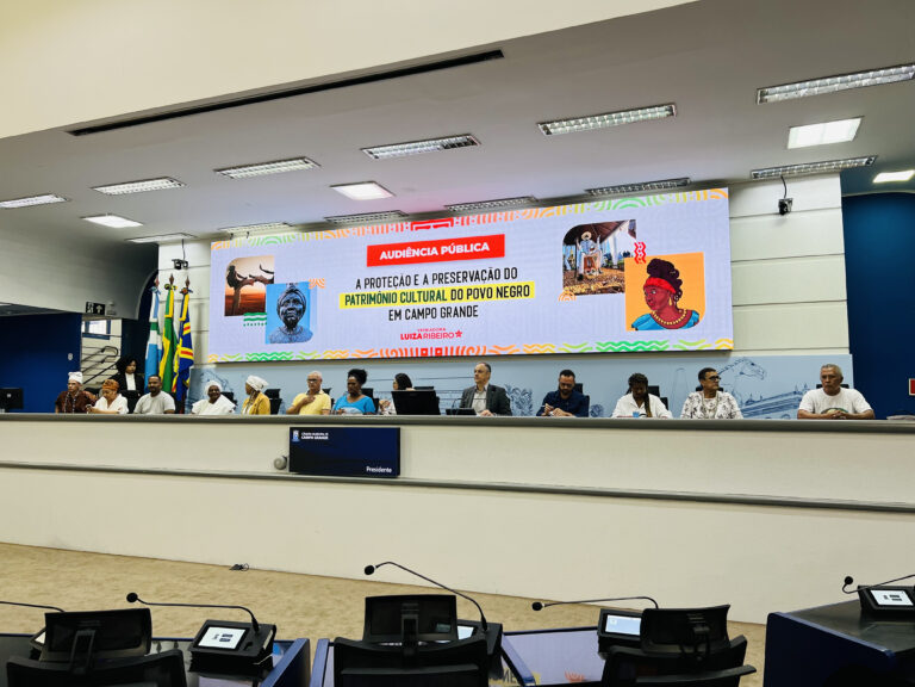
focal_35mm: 26
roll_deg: -0.3
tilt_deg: +4.5
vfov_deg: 53.1
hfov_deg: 67.3
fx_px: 687
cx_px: 458
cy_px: 344
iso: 100
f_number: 1.5
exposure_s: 1/120
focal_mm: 5.7
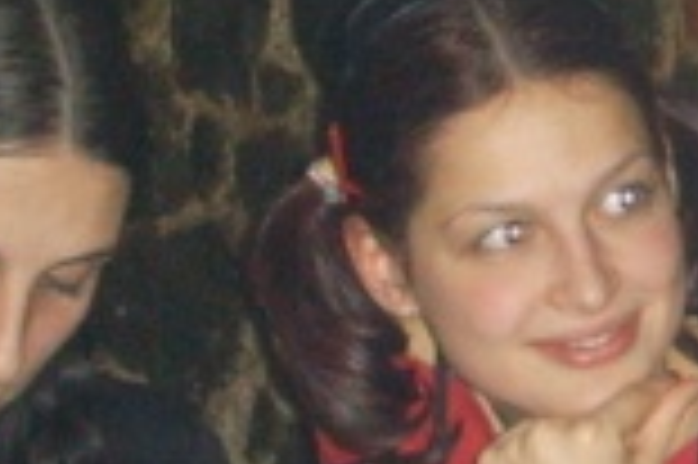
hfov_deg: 9.6
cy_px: 144
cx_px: 1022
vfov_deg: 6.5
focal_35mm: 210
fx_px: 4067
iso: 209
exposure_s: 1/45
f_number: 3.5
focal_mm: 6.6
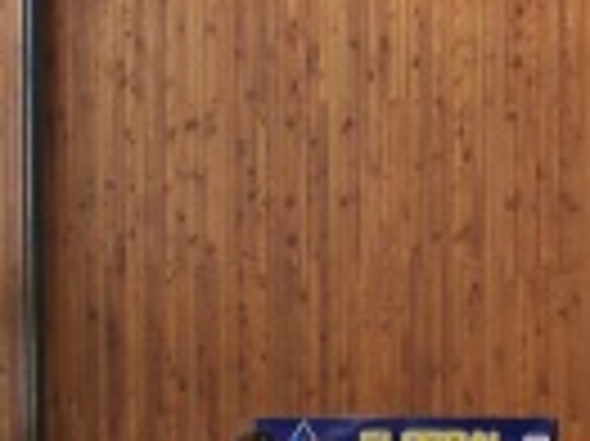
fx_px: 2043
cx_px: 973
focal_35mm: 120
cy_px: 720
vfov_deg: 11.6
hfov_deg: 14.8
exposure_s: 1/64
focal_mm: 5.8
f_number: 2.8
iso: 140
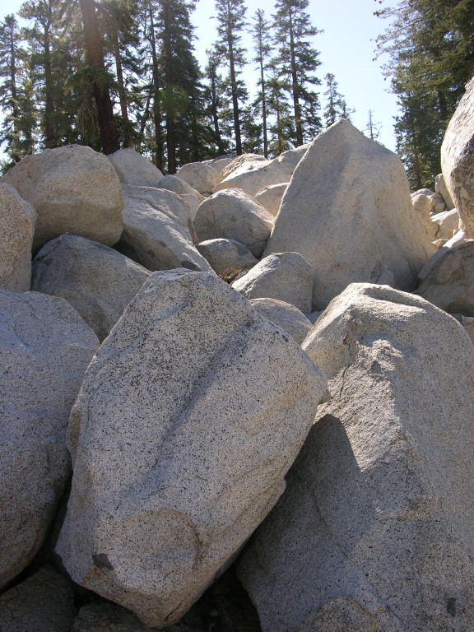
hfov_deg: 40.7
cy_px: 316
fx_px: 639
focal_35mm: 35
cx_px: 237
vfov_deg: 52.6
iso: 50
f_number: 4.5
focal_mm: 8.9
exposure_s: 1/157
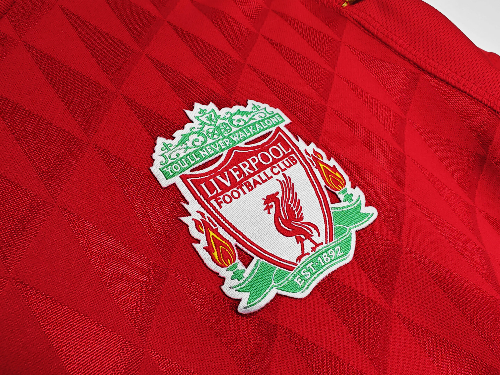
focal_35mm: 23
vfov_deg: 58.9
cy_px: 188
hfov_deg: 73.9
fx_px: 332
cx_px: 250
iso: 122
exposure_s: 1/100
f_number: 2.2
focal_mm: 2.59
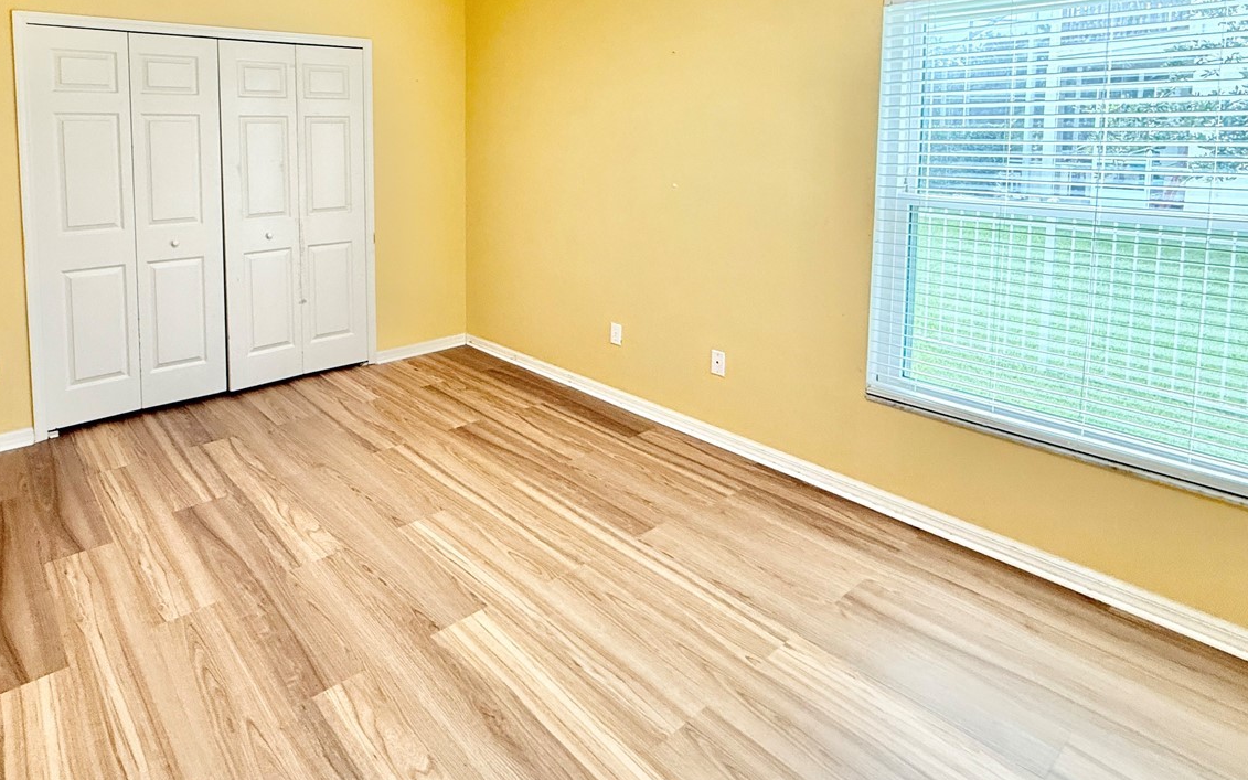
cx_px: 471
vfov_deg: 54.2
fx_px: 714
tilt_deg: -3.7
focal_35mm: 21
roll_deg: +0.5
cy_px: 182
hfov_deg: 80.8
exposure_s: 1/120
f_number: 2.2
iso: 250
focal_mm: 2.22
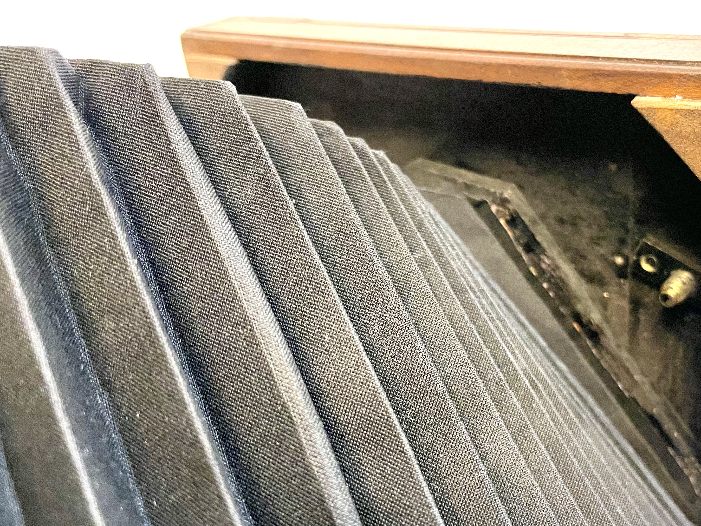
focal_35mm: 36
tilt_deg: -28.9
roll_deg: +5.4
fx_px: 729
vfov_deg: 39.6
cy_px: 286
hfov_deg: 50.7
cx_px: 451
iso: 250
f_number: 1.6
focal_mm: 4.2
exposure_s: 1/60
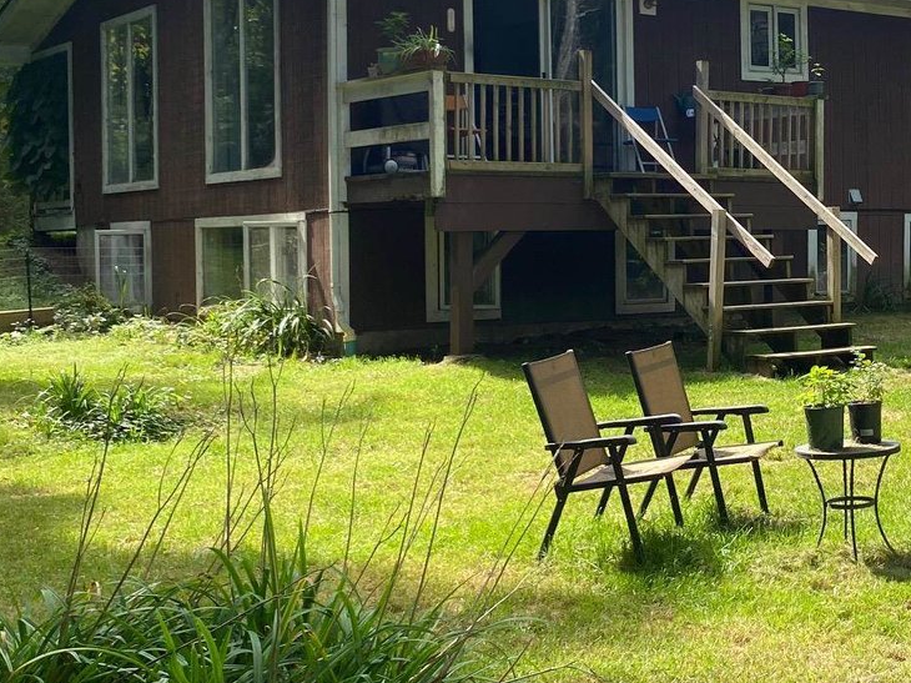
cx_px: 772
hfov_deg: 32.5
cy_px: 272
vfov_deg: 25.6
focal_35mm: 57
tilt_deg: -0.7
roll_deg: +0.9
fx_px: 1500
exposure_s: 1/871
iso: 32
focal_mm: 4.25
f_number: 1.8
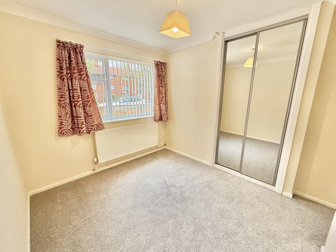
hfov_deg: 102.1
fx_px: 136
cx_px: 168
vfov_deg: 85.7
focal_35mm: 14
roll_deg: +1.5
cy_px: 126
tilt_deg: -11.6
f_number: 2.2
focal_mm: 2.22
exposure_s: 1/99
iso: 125
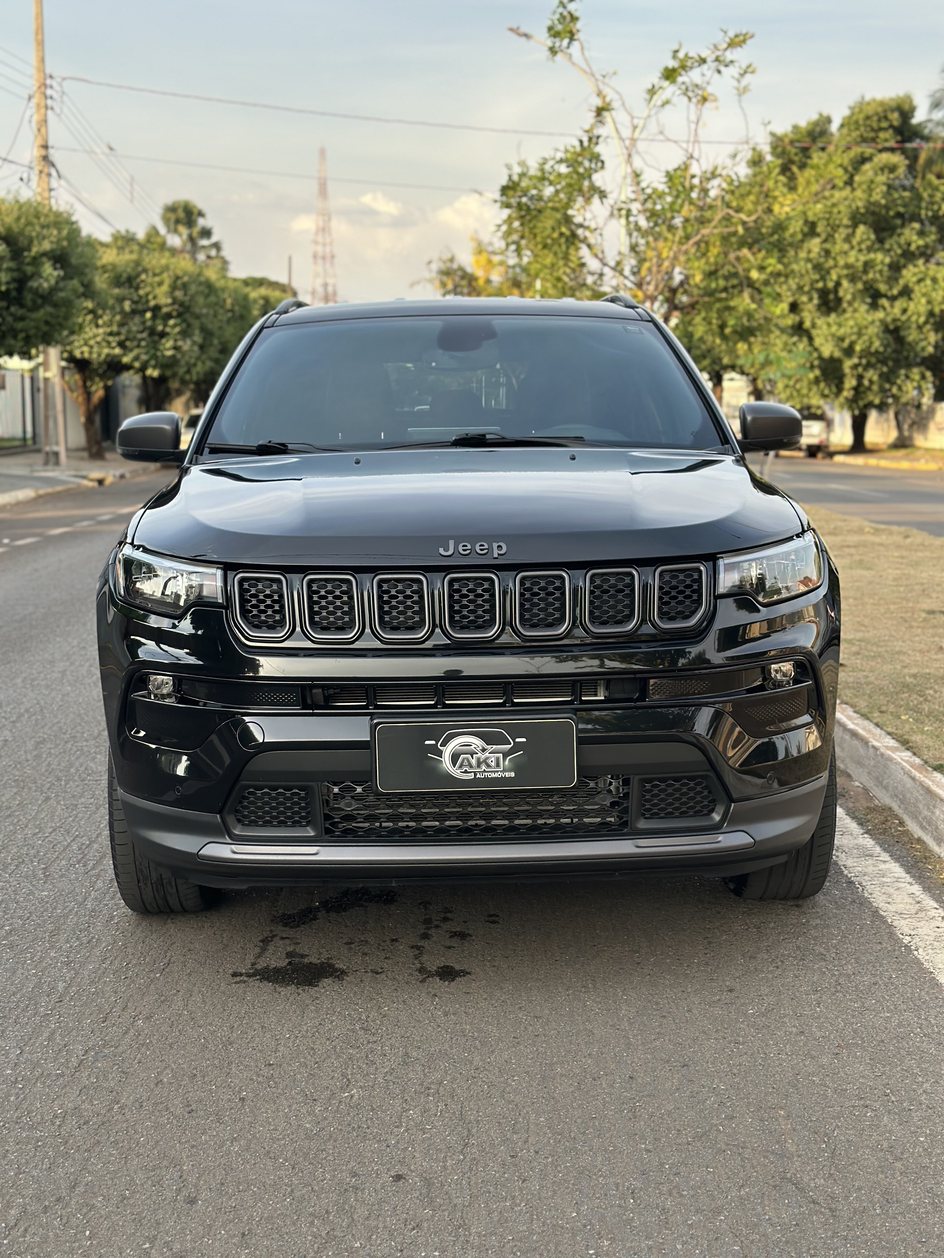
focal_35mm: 48
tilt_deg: -8.2
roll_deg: -0.3
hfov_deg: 30.3
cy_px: 629
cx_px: 472
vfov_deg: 39.7
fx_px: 1745
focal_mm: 6.86
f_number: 1.78
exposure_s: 1/830
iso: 80
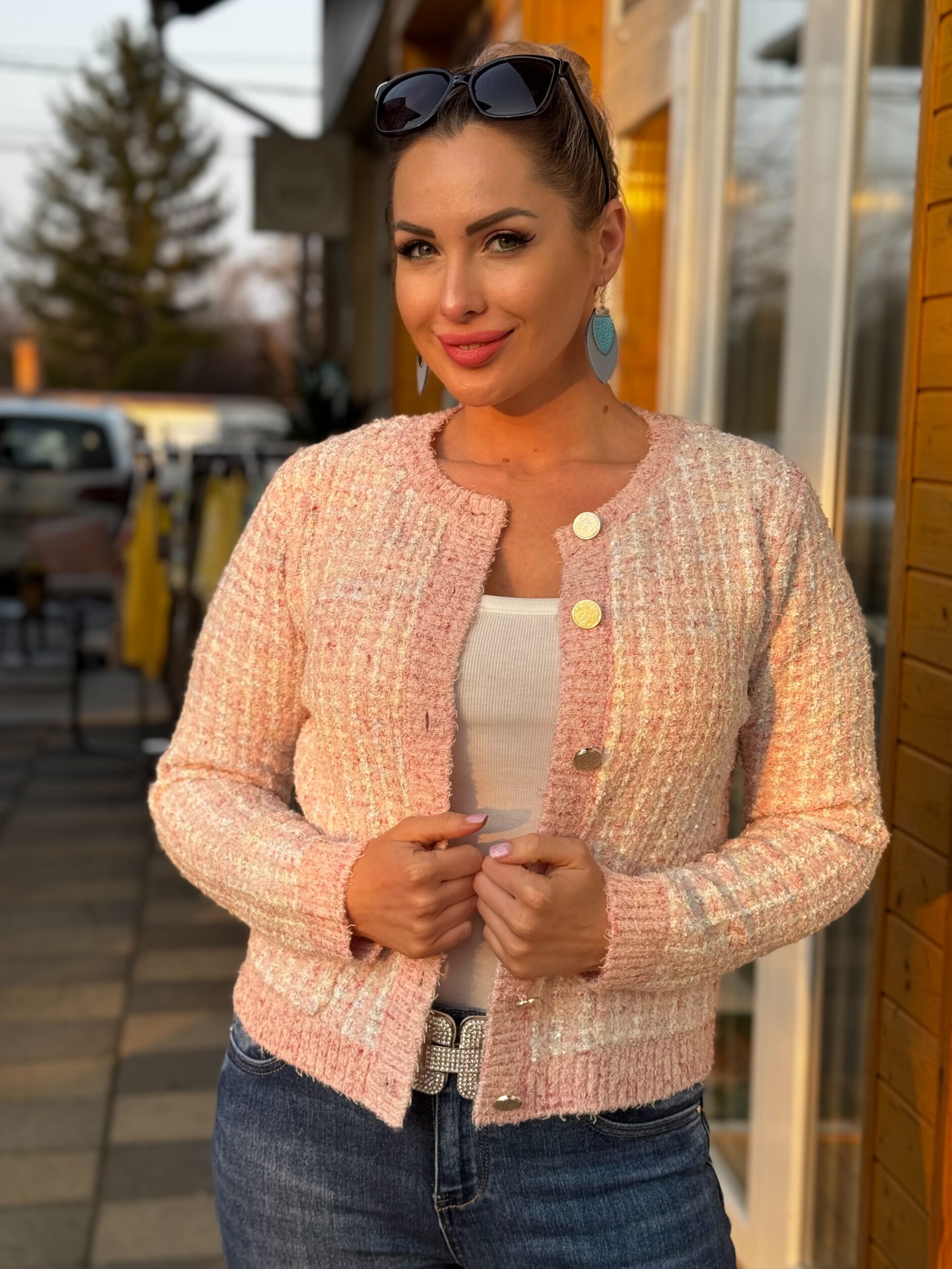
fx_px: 1797
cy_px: 642
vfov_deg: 38.9
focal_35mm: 49
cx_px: 474
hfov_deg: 29.7
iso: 64
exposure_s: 1/604
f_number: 1.78
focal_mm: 6.76
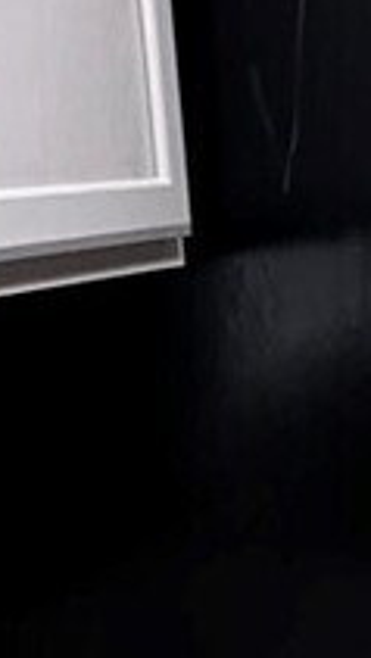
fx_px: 1815
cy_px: 433
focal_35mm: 104
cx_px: 1241
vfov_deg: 20.5
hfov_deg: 8.8
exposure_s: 1/60
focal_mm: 2.22
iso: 400
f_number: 2.2
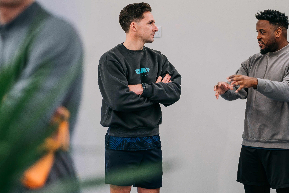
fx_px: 1043
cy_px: 75
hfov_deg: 15.8
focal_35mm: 130
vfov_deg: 10.5
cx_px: 173
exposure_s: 1/250
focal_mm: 75
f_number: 1.8
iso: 1600
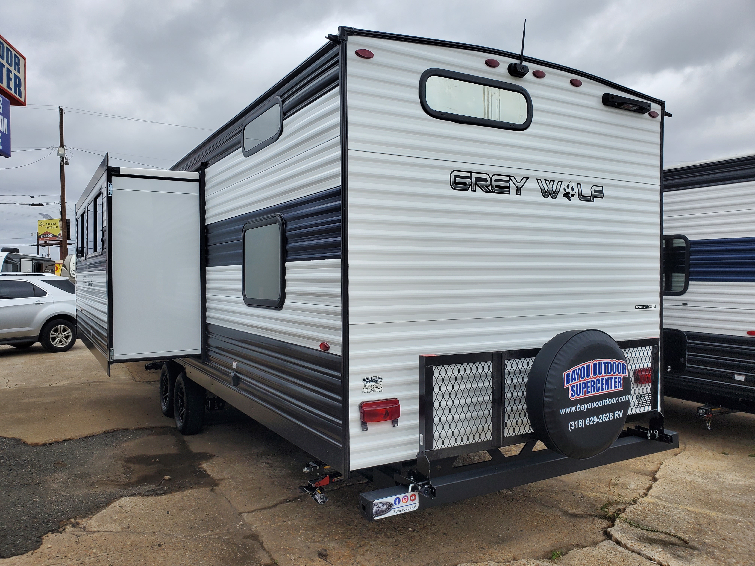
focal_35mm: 26
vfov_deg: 53.1
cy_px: 283
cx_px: 378
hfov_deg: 67.3
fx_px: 567
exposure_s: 1/568
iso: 50
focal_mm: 4.3
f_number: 2.4
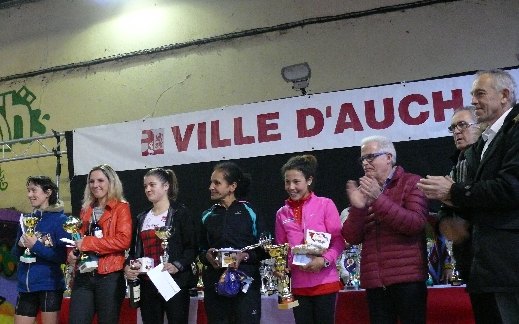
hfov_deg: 49.3
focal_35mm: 40
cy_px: 181
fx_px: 566
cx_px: 259
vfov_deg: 32.0
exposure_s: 1/50
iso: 800
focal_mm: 7.8
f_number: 2.8
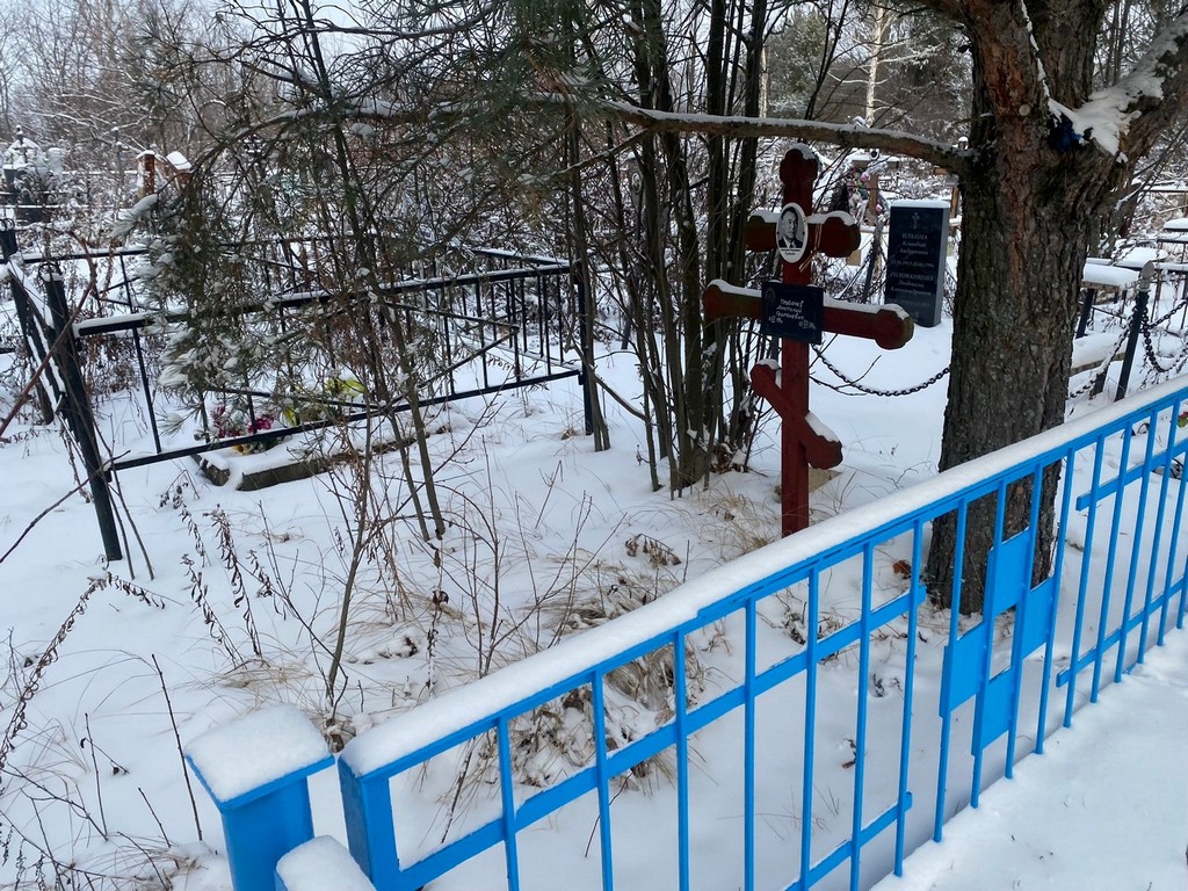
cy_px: 446
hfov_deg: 67.3
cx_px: 594
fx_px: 892
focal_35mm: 26
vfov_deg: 53.1
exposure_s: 1/782
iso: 32
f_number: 1.8
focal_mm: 4.25
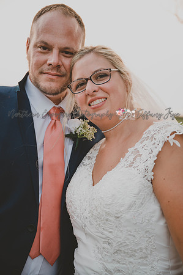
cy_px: 138
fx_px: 352
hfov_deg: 29.2
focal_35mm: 46
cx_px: 92
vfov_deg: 42.8
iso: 450
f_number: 2.8
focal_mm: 46
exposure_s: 1/125
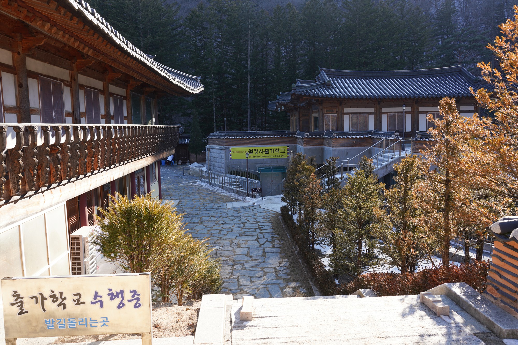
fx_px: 432
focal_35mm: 30
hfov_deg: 61.9
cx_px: 259
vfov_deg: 43.6
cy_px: 172
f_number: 9
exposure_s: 1/100
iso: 200
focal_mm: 30
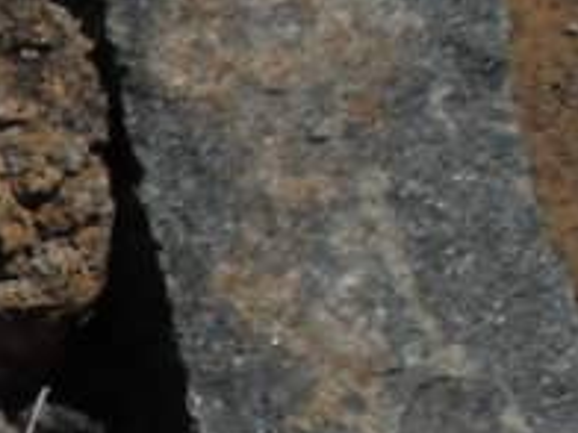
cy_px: 940
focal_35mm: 214
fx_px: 3573
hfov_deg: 8.1
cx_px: -1044
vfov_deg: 6.7
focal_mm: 6.3
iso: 80
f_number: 8.2
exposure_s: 1/500
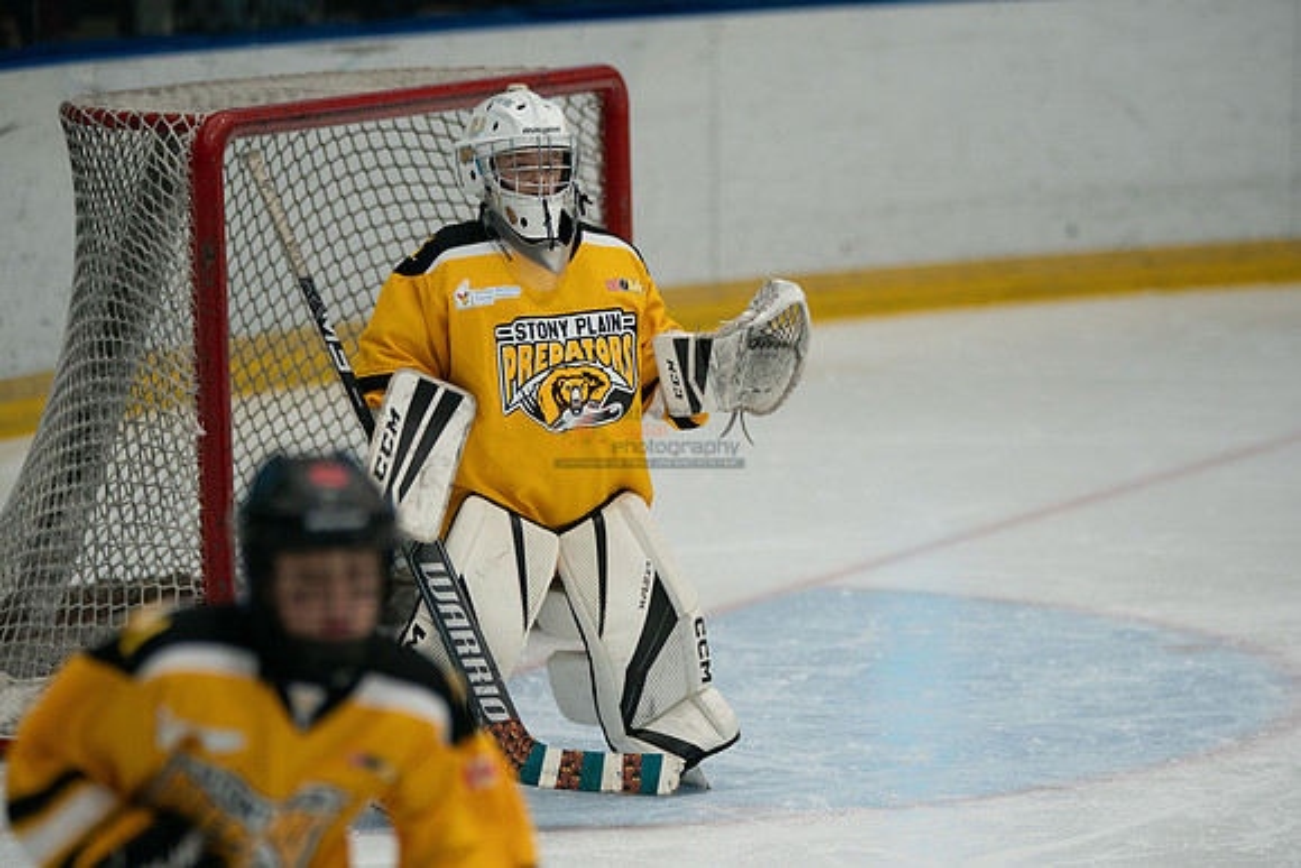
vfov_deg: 7.4
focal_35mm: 186
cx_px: 650
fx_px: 6723
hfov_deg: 11.1
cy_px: 434
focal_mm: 186
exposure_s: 1/2000
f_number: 3.2
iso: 2500
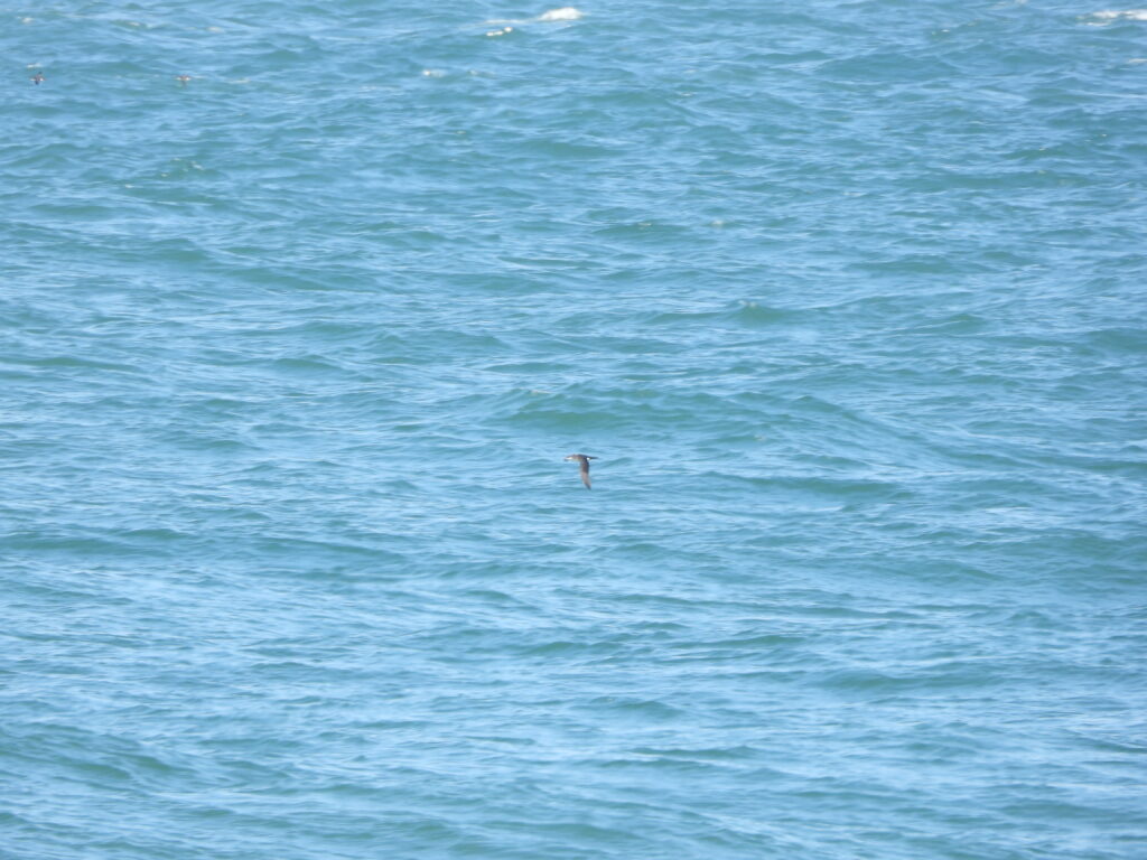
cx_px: 574
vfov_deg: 1.2
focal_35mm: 1200
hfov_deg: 1.7
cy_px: 430
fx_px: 39762
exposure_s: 1/200
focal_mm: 216
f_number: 5.6
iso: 100
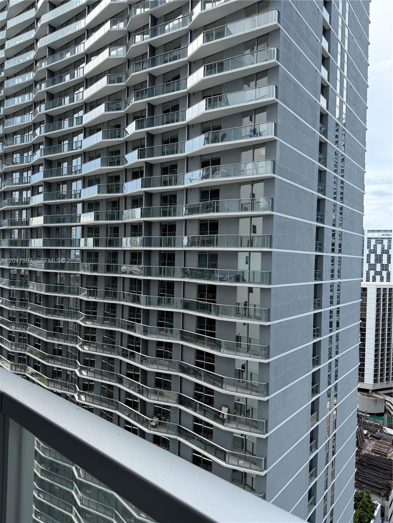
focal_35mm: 24
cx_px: 196
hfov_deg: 56.8
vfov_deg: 71.6
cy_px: 262
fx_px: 363
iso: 100
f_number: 1.78
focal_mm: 6.76
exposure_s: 1/2299
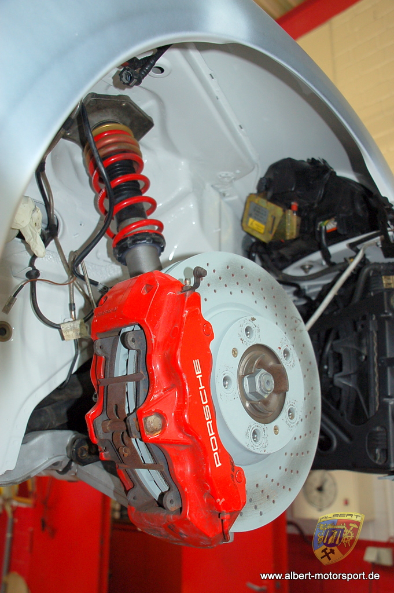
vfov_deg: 55.1
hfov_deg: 38.3
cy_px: 296
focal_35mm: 34
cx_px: 197
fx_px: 567
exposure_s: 1/60
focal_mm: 23
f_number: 3.5
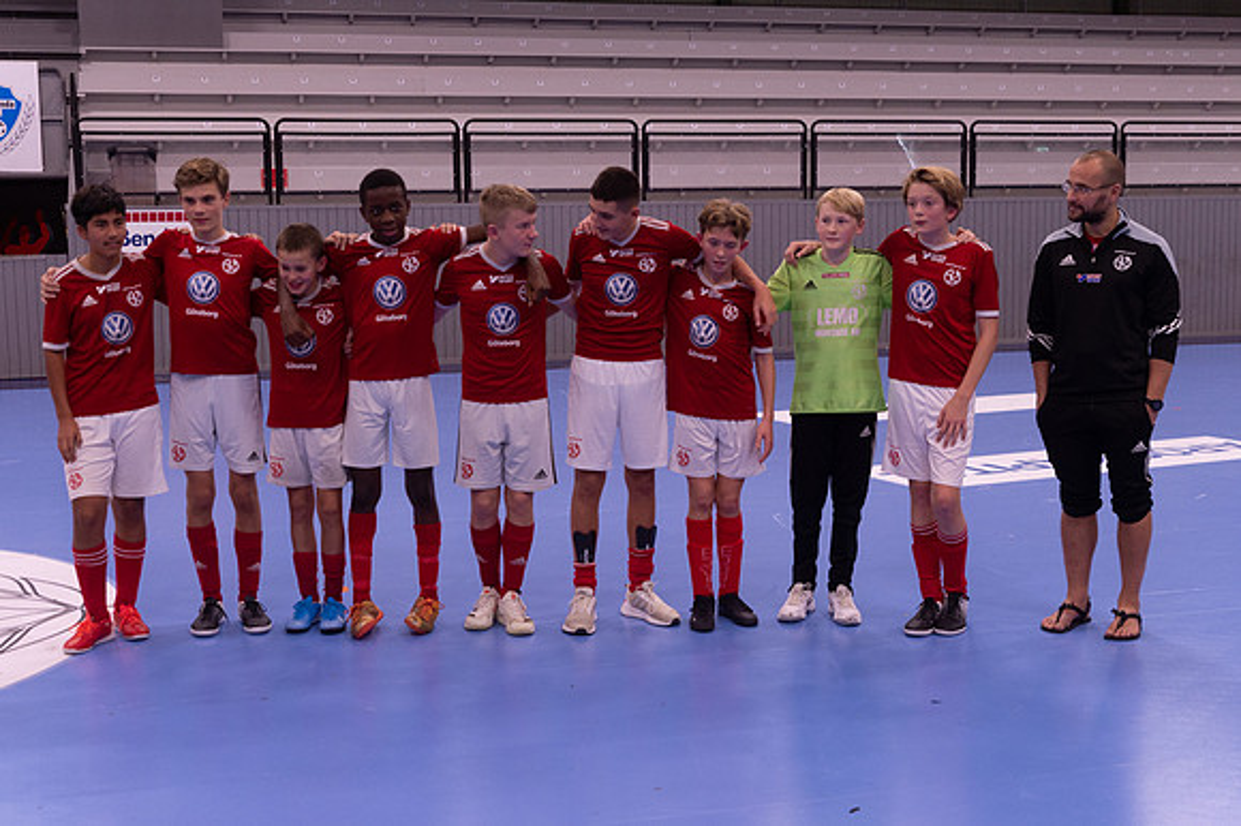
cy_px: 413
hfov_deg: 42.2
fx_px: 1610
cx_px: 620
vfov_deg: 28.8
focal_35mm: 47
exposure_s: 1/200
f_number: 3.5
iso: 2200
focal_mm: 46
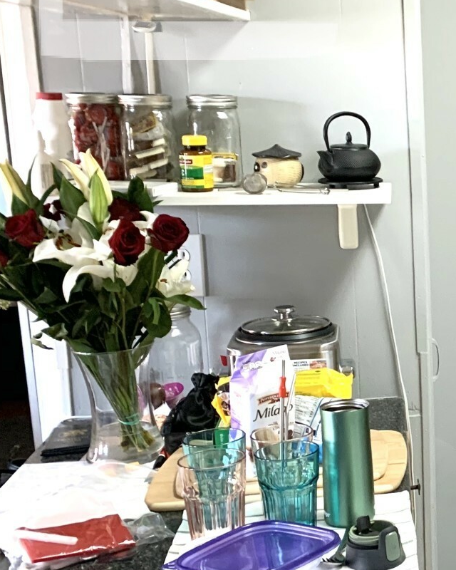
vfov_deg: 29.1
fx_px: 1097
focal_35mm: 65
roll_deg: -0.1
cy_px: 315
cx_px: 709
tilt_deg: -9.6
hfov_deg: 19.9
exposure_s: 1/60
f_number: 1.8
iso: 200
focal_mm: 4.25
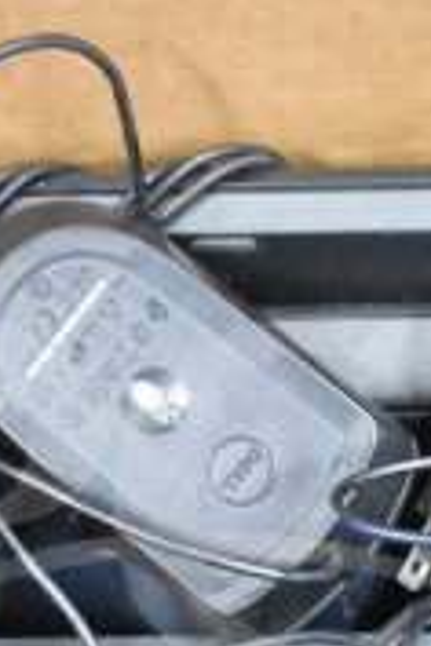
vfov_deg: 14.5
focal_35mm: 140
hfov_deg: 9.8
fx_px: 2509
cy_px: 608
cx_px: 201
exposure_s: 1/40
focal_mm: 27
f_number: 4
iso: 12800
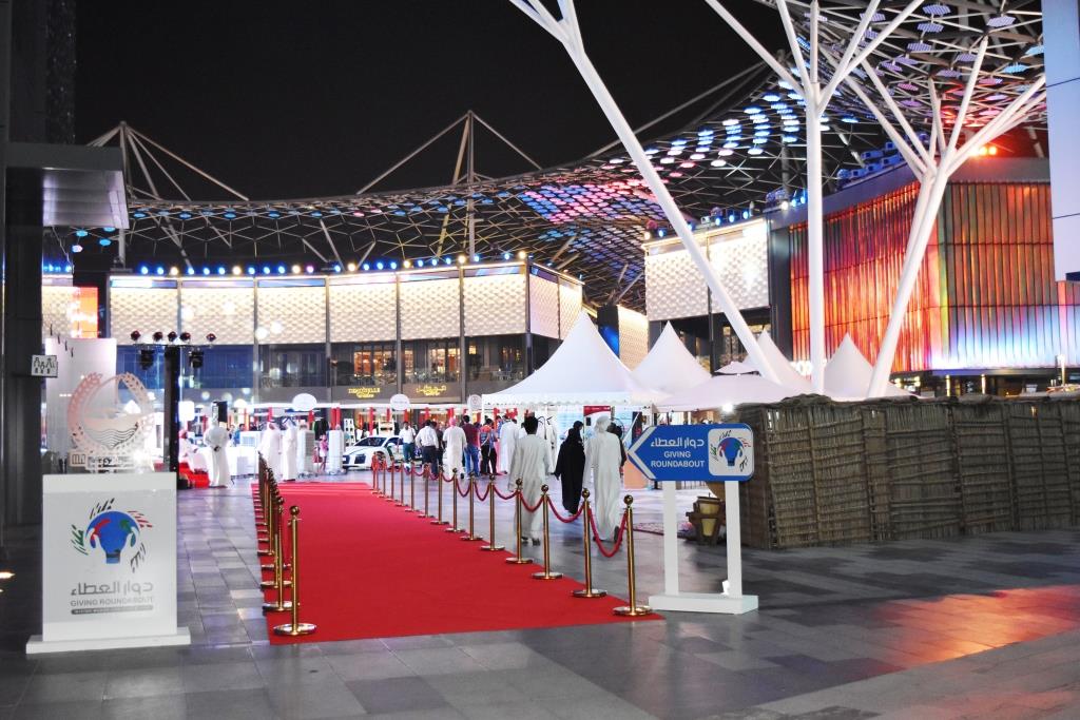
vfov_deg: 33.0
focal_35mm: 40
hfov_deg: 47.9
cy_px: 360
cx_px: 540
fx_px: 1215
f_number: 4
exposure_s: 1/60
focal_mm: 27
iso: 2500
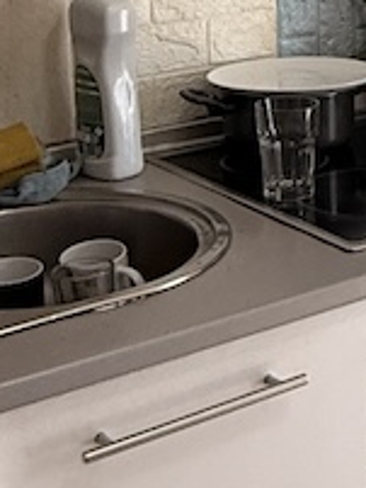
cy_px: 0
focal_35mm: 89
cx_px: 361
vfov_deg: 21.2
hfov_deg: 16.3
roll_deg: +0.3
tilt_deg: -7.5
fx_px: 1253
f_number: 2.2
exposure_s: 1/99
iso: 200
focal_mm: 2.22
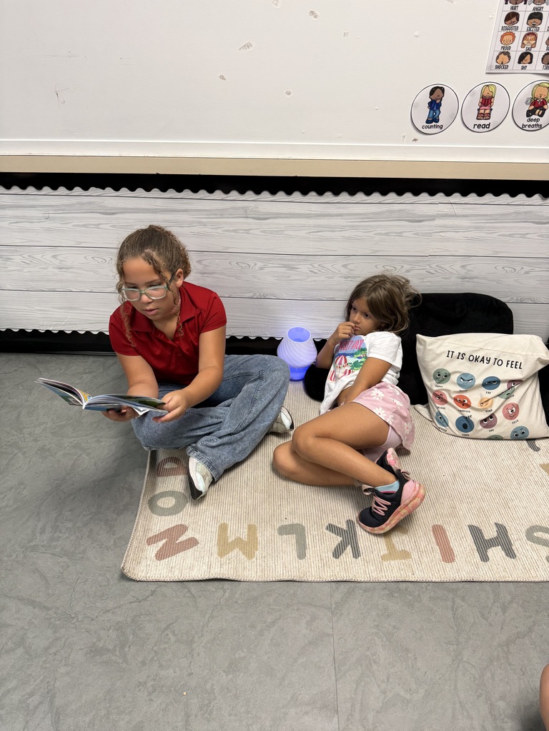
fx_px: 508
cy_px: 366
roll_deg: +0.3
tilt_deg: -35.9
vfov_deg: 71.6
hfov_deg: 56.8
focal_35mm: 24
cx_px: 274
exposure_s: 1/60
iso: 160
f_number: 1.78
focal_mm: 6.76
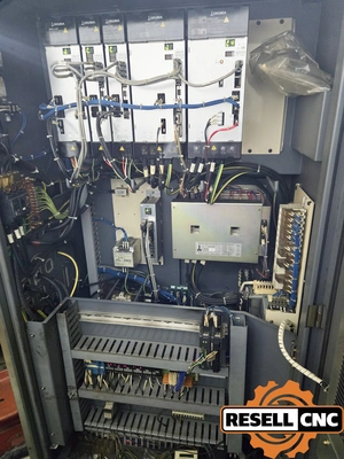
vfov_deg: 73.9
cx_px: 172
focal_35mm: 23
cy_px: 230
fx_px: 305
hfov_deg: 58.9
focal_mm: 5.4
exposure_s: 1/60
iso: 1000
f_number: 1.8
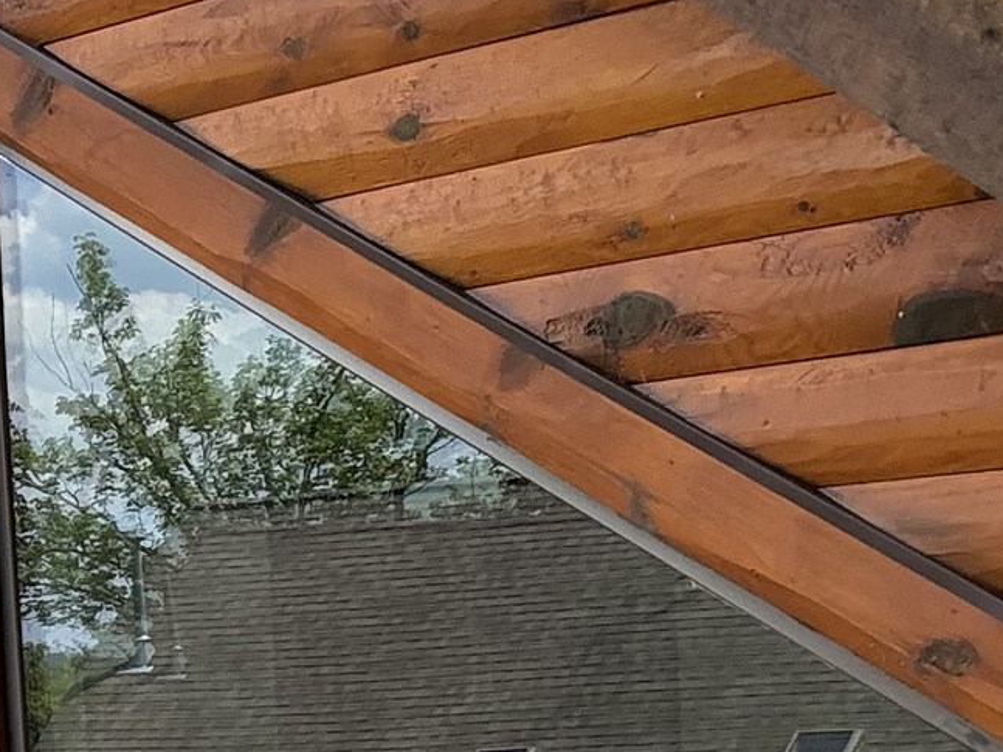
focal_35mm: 101
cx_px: -225
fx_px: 2926
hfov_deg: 18.4
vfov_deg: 14.1
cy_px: 943
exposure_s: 1/351
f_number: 1.9
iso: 40
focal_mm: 2.69
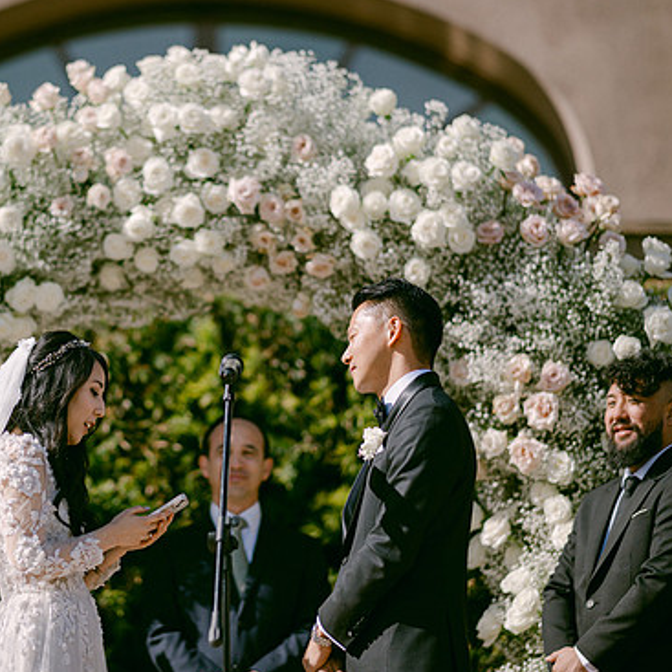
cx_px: 174
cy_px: 332
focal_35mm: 143
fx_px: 3141
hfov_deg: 12.2
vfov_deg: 12.2
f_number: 1.4
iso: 200
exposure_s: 1/26000
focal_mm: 105
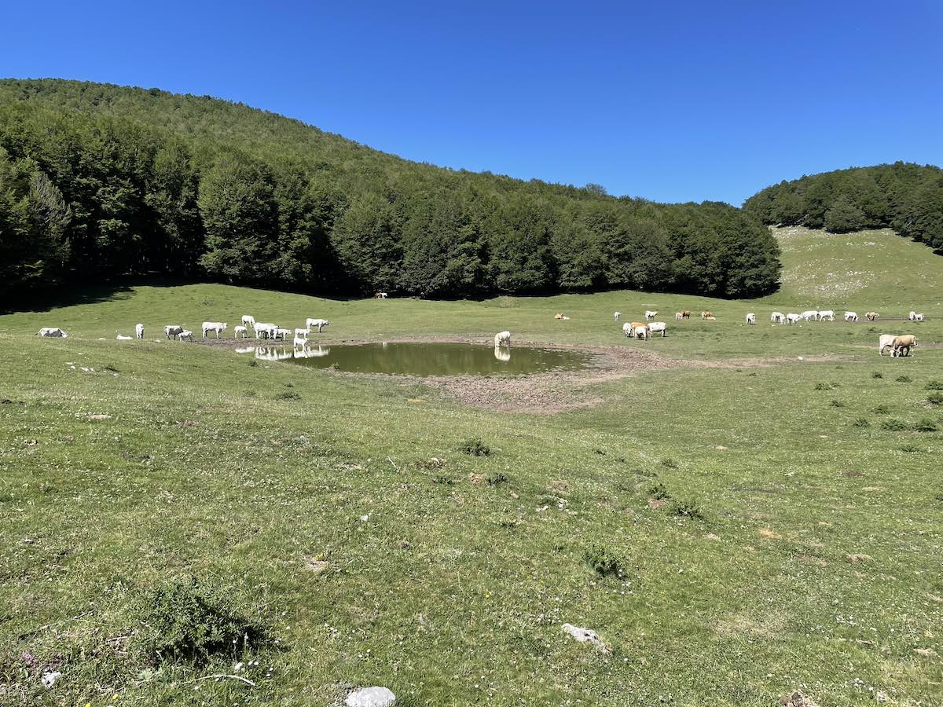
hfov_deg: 67.3
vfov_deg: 53.1
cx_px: 472
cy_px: 354
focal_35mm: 26
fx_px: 708
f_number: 1.6
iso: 32
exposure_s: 1/2212
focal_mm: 4.2
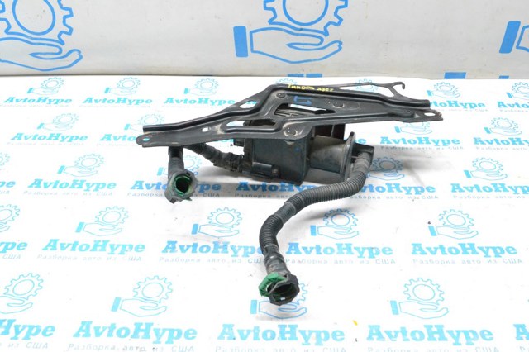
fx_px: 529
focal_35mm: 36
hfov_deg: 53.2
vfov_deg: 36.8
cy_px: 176
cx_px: 264
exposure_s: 1/125
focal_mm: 24
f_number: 10
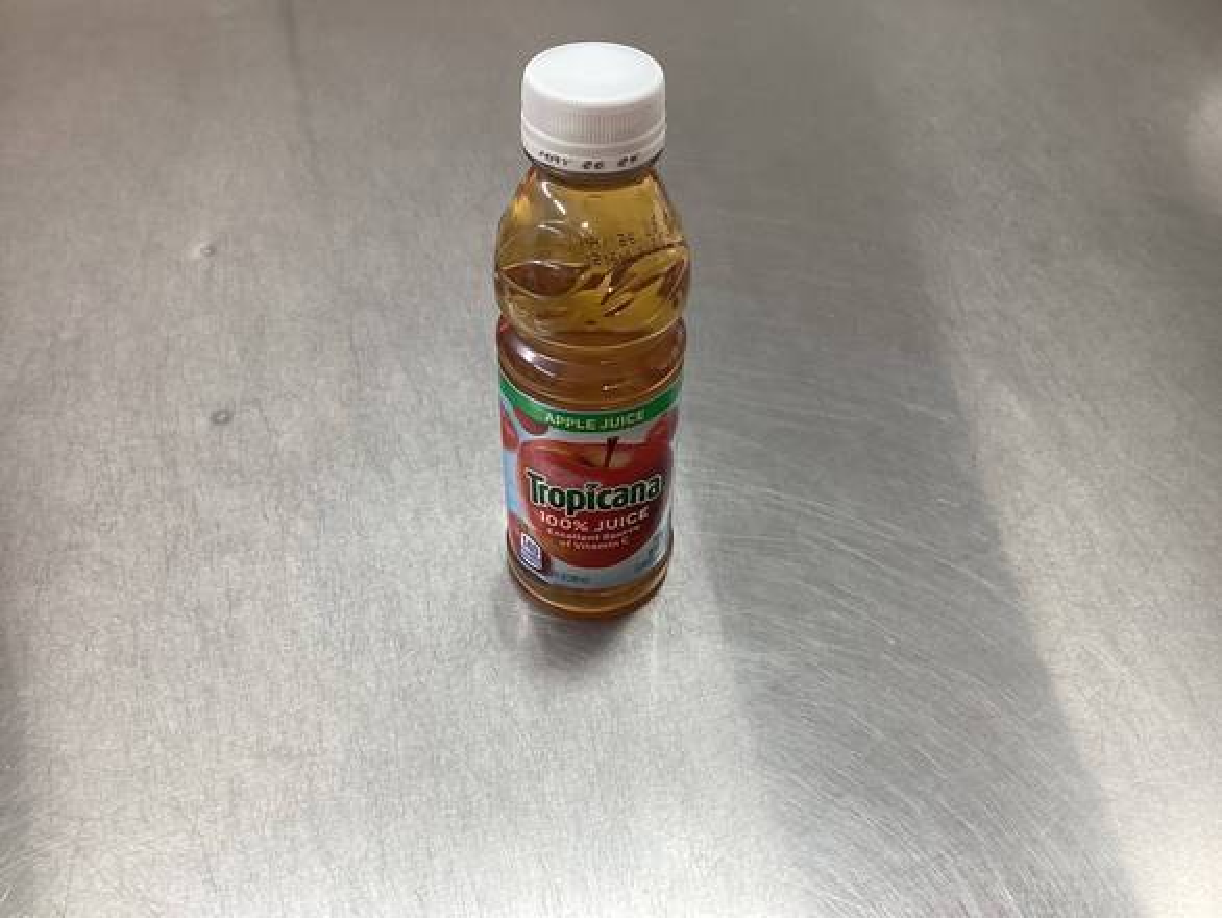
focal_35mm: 31
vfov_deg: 45.5
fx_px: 1095
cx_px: 611
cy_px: 459
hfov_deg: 58.3
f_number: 2.4
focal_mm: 3.3
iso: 64
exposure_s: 1/60
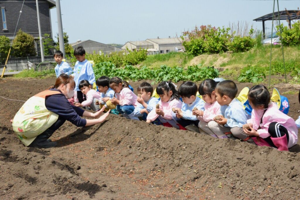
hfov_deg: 41.1
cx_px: 150
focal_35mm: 48
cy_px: 100
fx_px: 400
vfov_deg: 28.1
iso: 6400
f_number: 22
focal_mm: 48
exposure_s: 1/1000
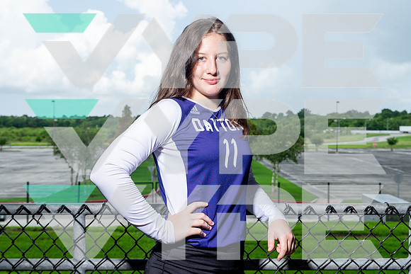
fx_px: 548
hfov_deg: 41.1
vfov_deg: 28.1
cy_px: 137
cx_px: 206
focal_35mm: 48
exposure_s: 1/125
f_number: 8
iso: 100
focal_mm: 48
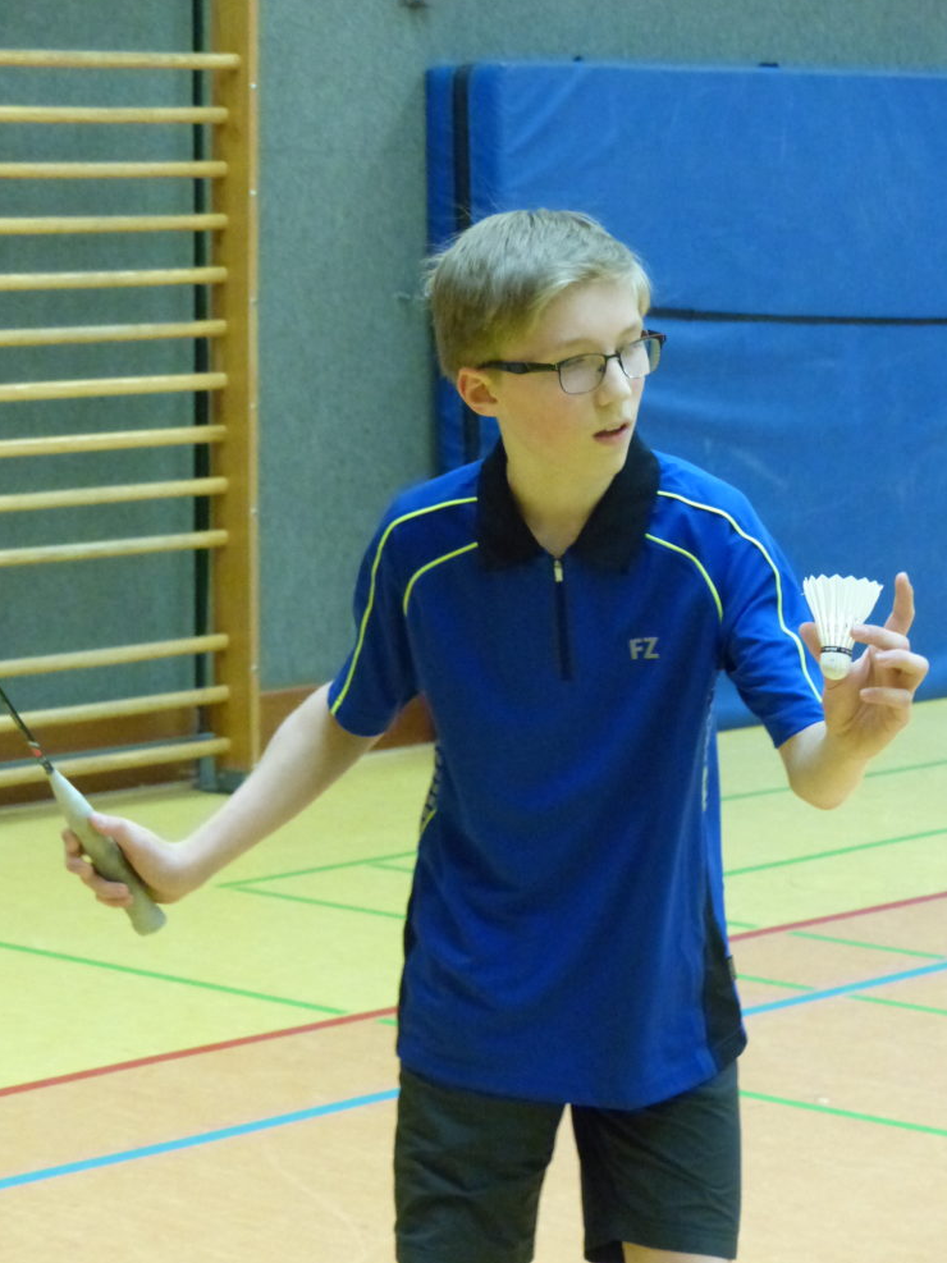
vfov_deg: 17.7
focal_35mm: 111
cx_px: 466
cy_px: 647
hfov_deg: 13.3
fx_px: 4050
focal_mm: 19.2
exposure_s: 1/125
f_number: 2.8
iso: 1600
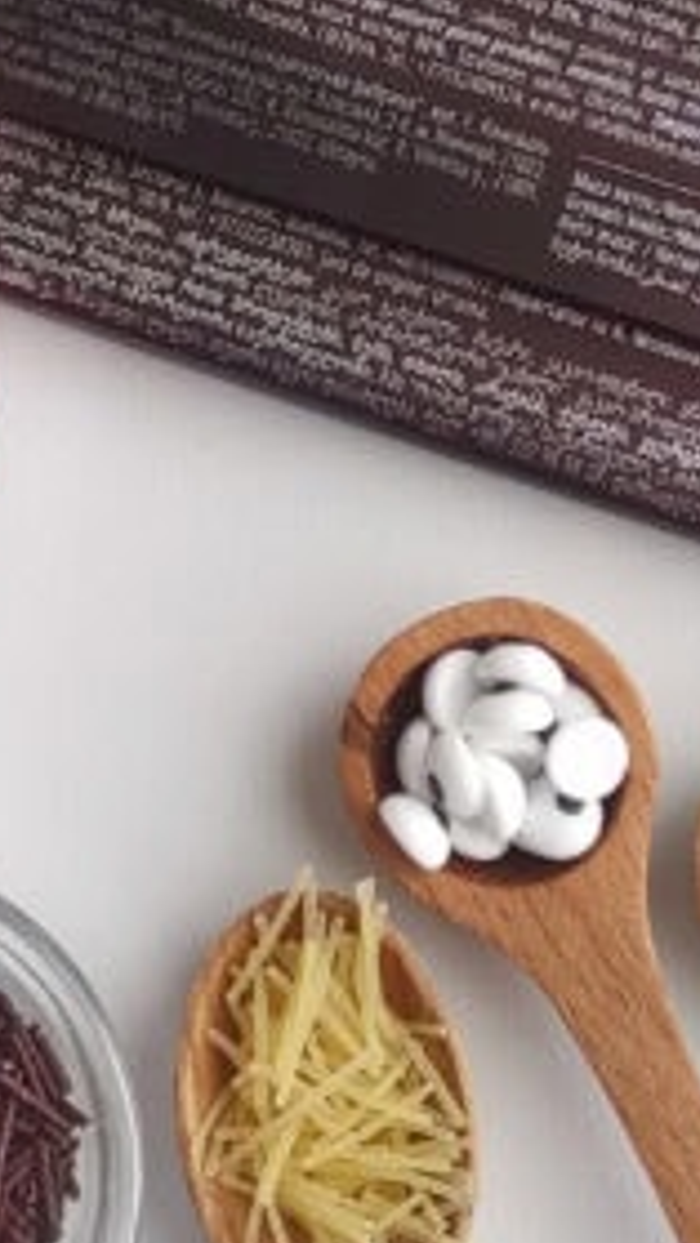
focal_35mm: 78
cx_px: 205
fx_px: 2573
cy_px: 278
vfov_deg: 26.7
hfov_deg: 15.4
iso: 50
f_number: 1.9
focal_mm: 5.4
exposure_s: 1/131
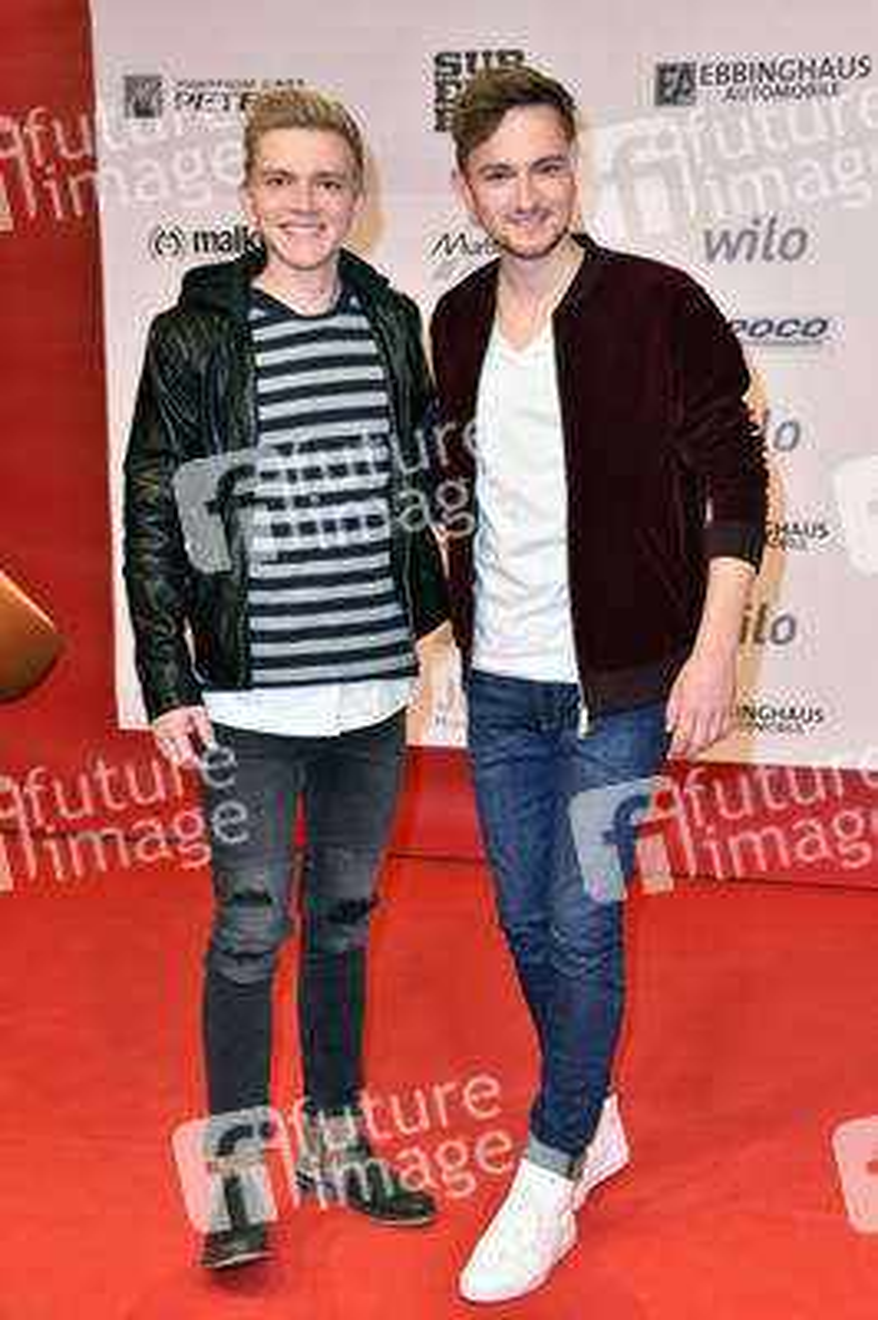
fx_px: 2015
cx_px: 439
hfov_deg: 24.6
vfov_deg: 36.3
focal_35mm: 55
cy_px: 660
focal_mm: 55
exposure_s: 1/160
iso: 400
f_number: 5.6
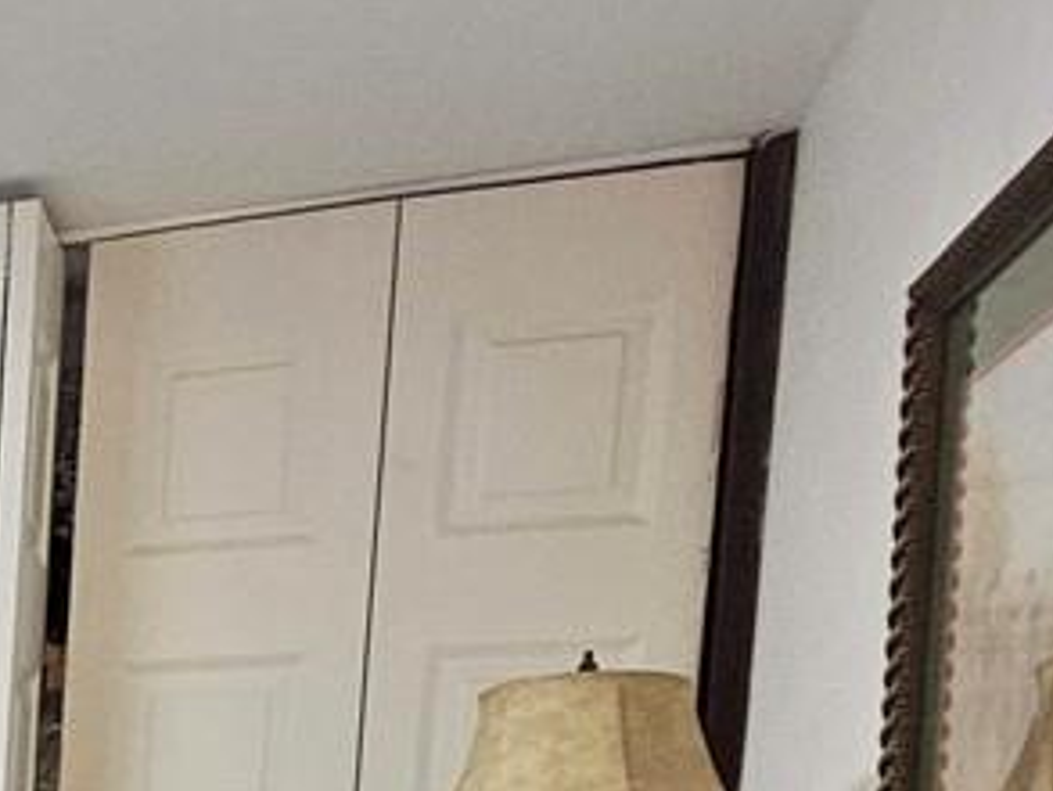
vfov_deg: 18.3
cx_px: -1103
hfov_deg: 17.9
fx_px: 2161
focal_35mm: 71
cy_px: 1201
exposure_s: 1/30
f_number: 2.2
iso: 320
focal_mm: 2.2
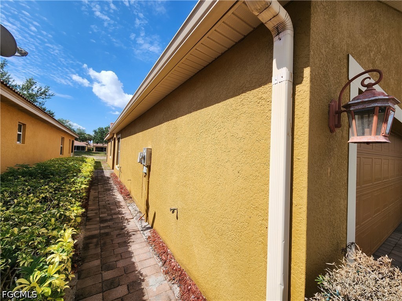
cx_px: 201
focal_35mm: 13
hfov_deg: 106.2
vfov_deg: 89.9
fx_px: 151
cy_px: 150
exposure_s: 1/1804
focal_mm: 2.2
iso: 50
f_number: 2.2
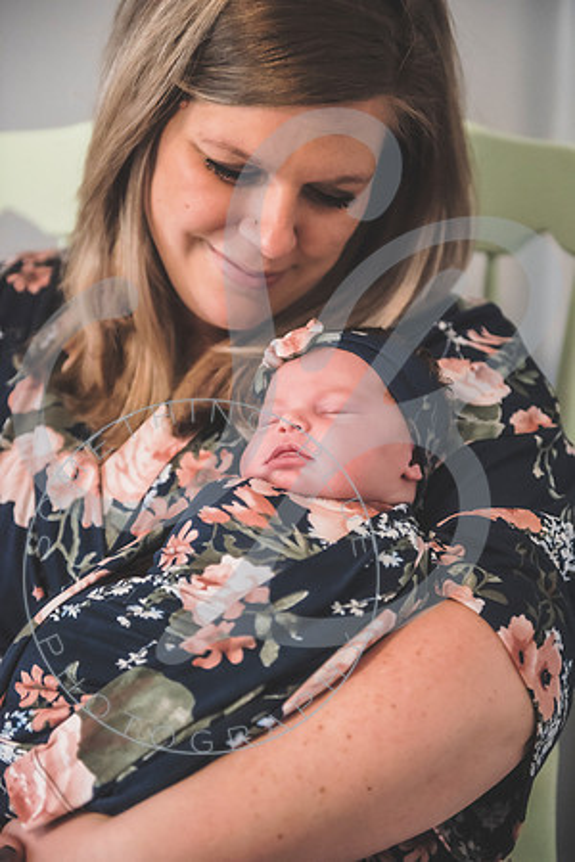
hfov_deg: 21.9
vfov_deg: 32.4
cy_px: 431
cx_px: 288
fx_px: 1485
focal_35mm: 62
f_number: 2.8
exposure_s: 1/250
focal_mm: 62
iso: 2500
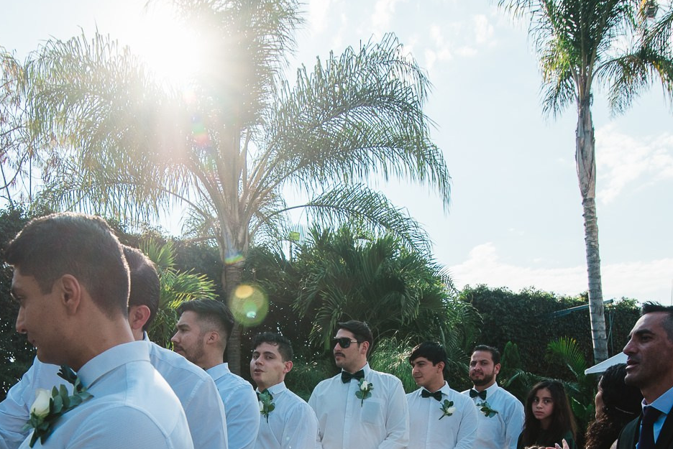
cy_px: 459
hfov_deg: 54.3
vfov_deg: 34.2
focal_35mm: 35
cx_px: 300
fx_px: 655
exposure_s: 1/1600
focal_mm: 16
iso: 100
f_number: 3.5
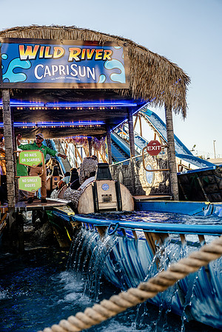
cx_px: 111
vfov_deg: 51.9
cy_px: 166
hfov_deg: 35.9
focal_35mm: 37
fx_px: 342
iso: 250
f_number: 4
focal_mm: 37
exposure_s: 1/500
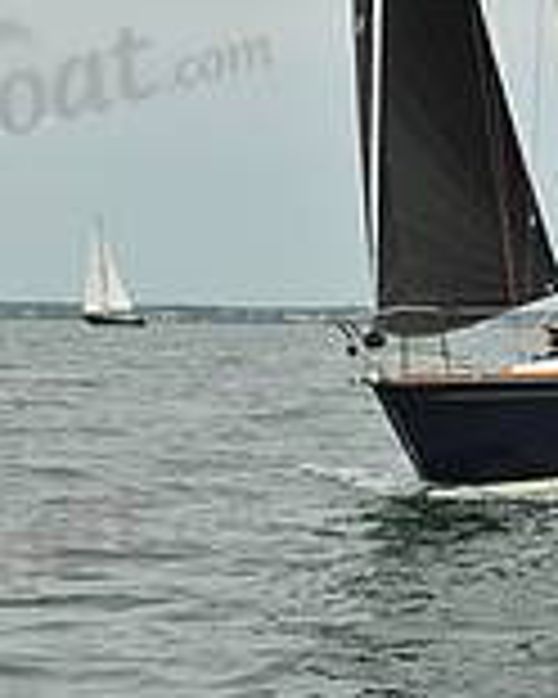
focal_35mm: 263
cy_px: -180
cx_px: 506
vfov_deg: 7.3
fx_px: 5429
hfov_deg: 5.9
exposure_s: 1/800
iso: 320
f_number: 14
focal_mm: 75
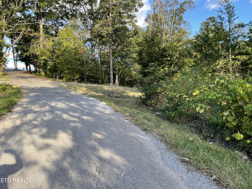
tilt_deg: -3.0
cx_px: 126
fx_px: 189
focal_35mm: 26
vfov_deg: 53.1
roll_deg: +2.8
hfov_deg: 67.3
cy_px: 94
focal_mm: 4.2
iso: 32
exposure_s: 1/311
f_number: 1.6
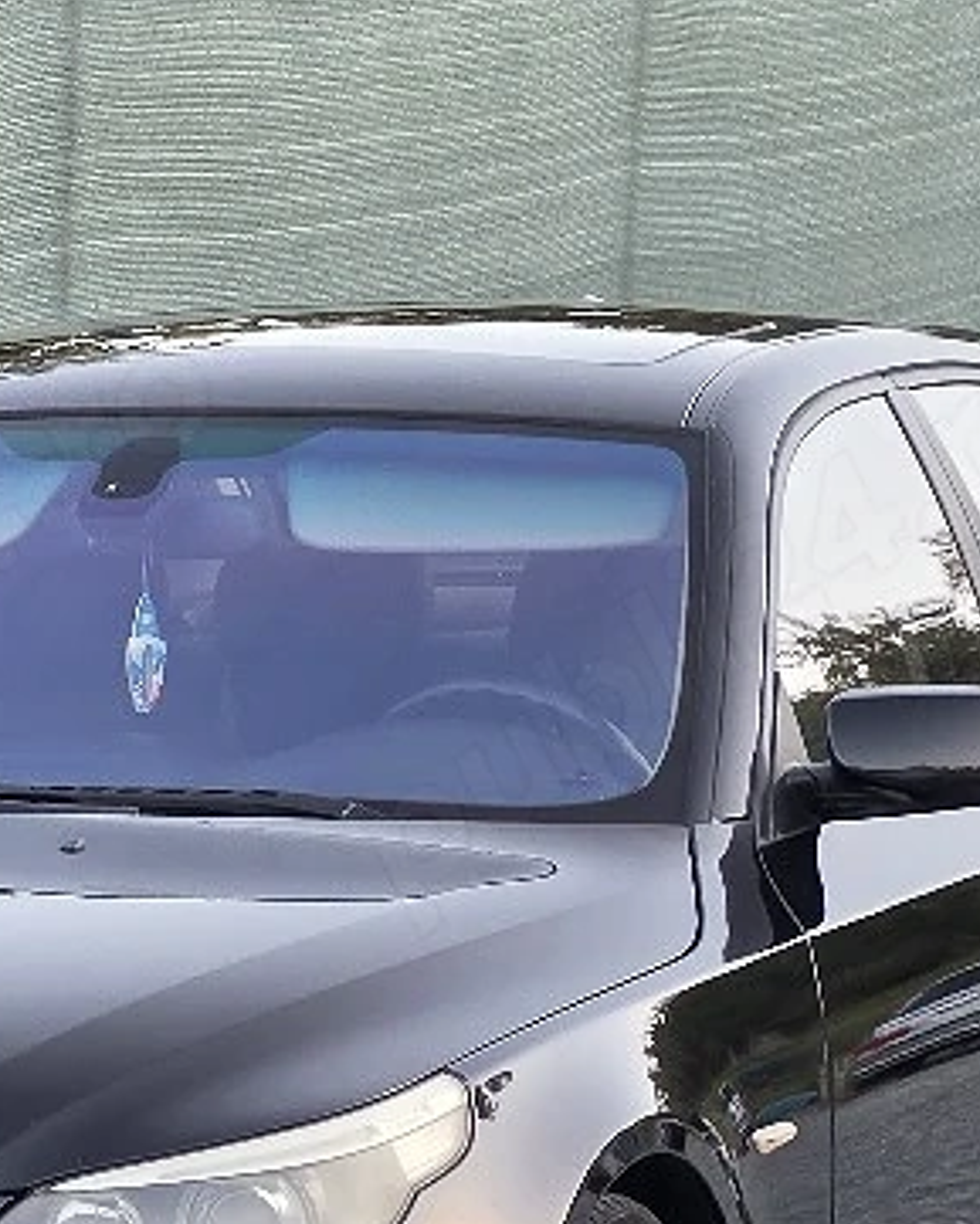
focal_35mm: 414
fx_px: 15003
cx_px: 71
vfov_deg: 4.7
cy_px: 754
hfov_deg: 3.7
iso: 320
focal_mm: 18.6
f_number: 2.9
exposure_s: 1/101
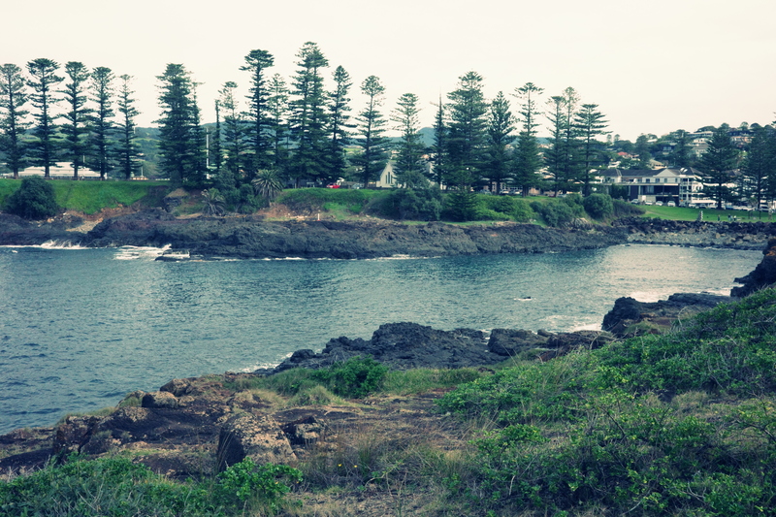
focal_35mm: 40
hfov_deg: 48.5
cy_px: 258
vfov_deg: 33.4
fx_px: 862
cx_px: 388
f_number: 16
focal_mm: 26
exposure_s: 1/500
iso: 2000
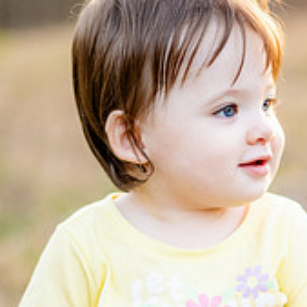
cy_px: 312
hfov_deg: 9.1
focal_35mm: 192
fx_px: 1926
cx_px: 238
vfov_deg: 9.1
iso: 500
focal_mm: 85
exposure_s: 1/400
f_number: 2
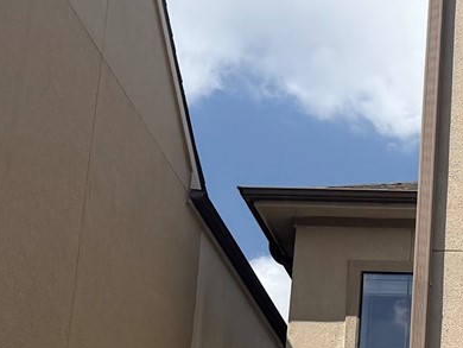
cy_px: 599
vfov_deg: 11.1
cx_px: 829
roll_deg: +0.8
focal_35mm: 126
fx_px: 1686
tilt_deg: +15.8
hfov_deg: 13.9
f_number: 1.78
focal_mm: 6.76
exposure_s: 1/5714
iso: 80
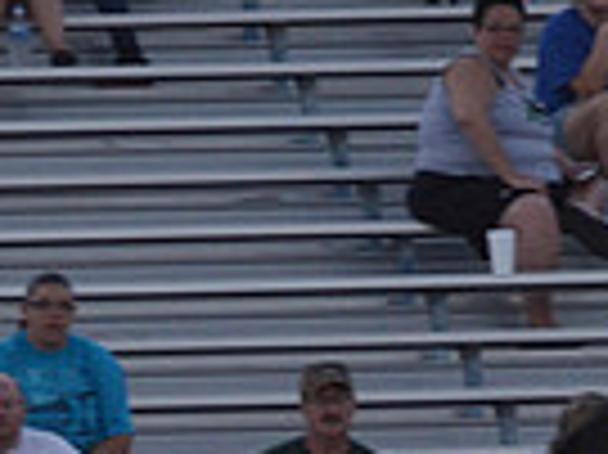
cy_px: 805
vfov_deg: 1.2
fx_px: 21725
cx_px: 216
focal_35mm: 1238
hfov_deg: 1.6
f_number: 5.6
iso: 1600
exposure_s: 1/400
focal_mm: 200
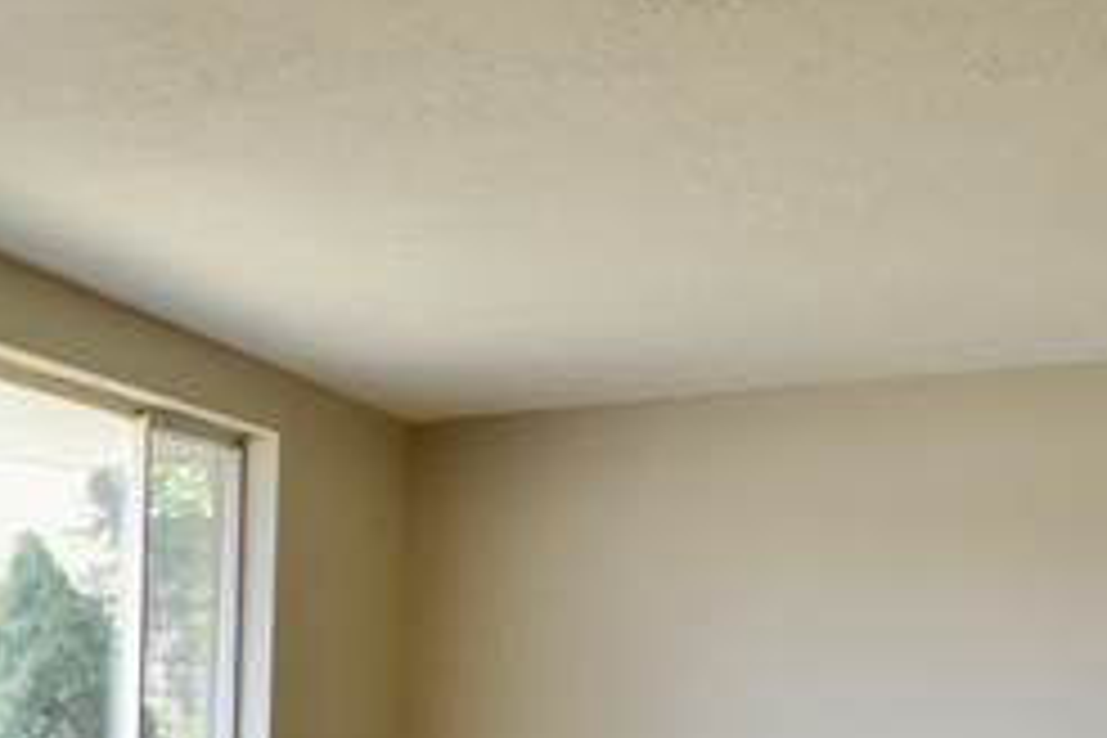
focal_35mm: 78
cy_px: 866
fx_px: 2398
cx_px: 243
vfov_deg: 16.8
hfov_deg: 25.6
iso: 400
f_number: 5
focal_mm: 20
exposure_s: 1/100
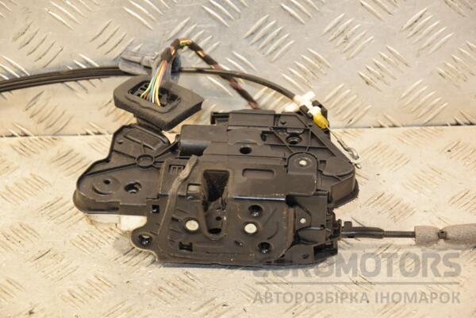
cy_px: 159
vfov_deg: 13.8
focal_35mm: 99
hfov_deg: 20.6
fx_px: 1309
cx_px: 238
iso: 800
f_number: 5.3
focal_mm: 66
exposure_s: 1/125
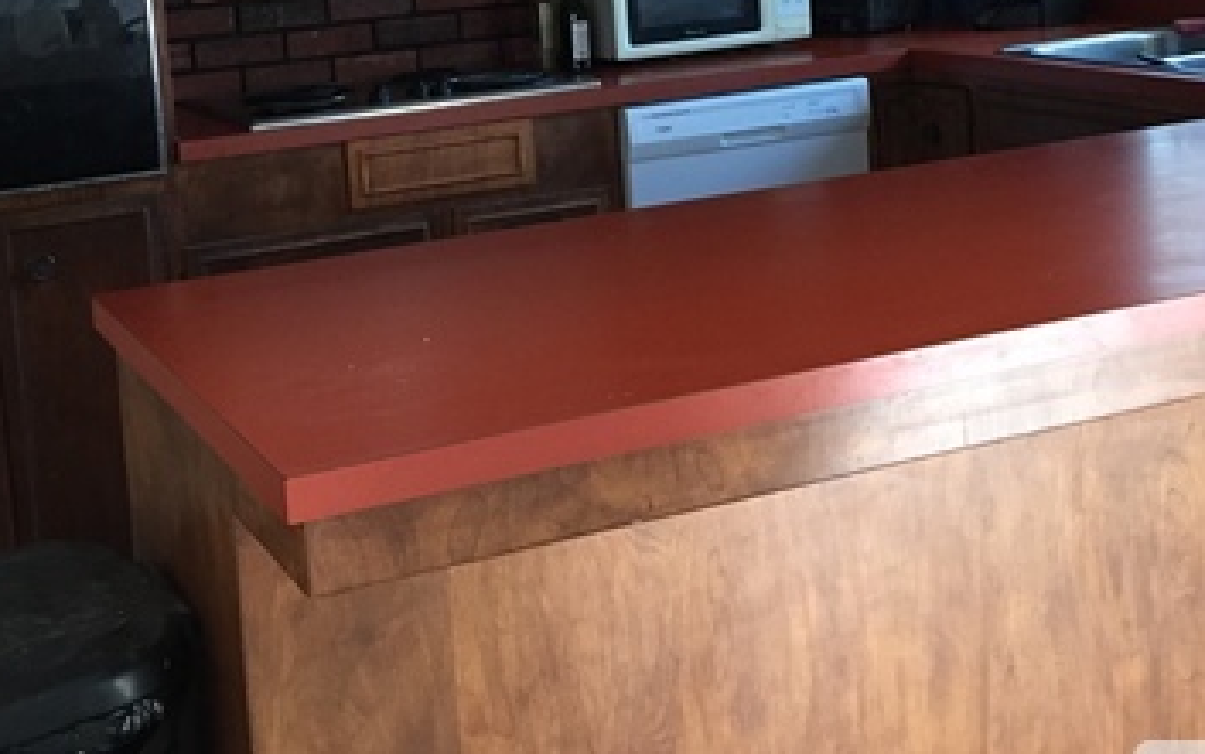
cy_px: 24
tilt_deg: -5.6
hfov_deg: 35.1
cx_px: 548
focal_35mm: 58
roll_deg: +3.3
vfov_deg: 21.7
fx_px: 1906
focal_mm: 4.15
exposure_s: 1/30
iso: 160
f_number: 2.2
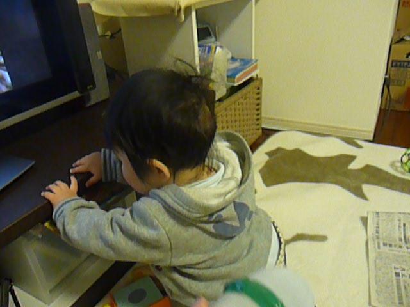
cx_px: 205
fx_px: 332
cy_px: 154
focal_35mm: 28
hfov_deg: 63.4
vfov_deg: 49.7
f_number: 3.3
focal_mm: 4.7
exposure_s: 1/30
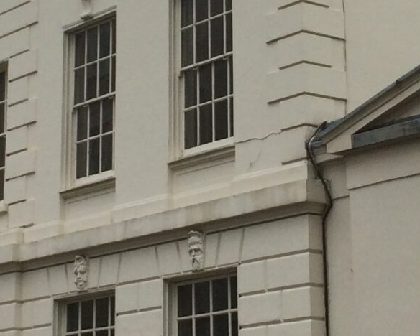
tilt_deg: +15.8
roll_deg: +0.6
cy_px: 45
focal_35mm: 124
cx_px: 244
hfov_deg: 15.5
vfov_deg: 12.4
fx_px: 1542
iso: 32
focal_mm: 4.15
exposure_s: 1/1053
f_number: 2.2
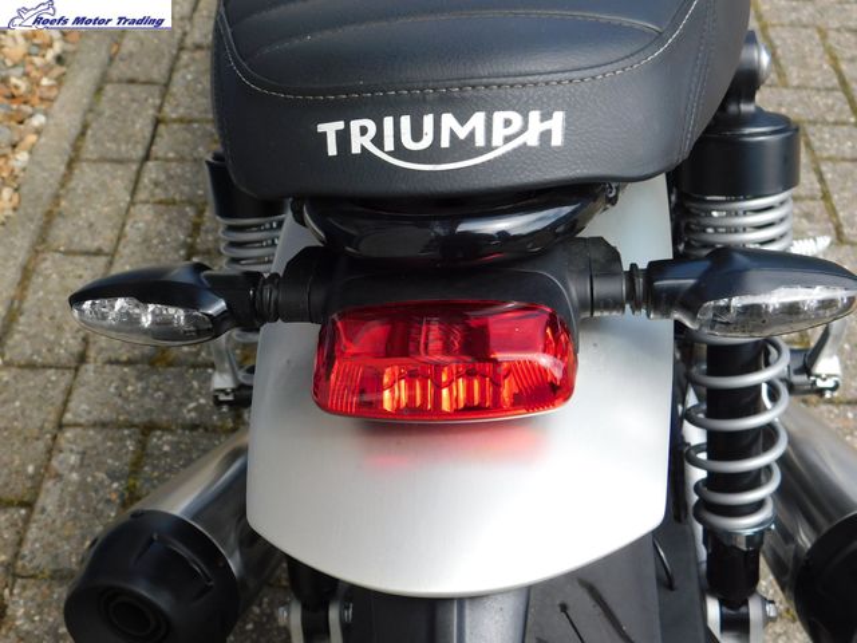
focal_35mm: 45
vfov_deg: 32.2
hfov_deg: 42.1
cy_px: 322
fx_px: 1114
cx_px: 428
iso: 125
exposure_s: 1/400
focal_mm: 8
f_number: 3.7
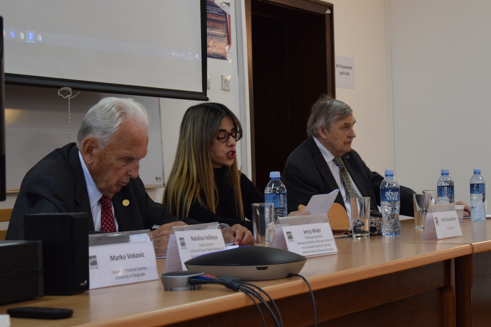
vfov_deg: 16.6
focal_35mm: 82
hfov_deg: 24.6
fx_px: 1125
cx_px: 246
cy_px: 164
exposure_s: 1/60
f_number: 8
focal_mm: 55
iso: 2000
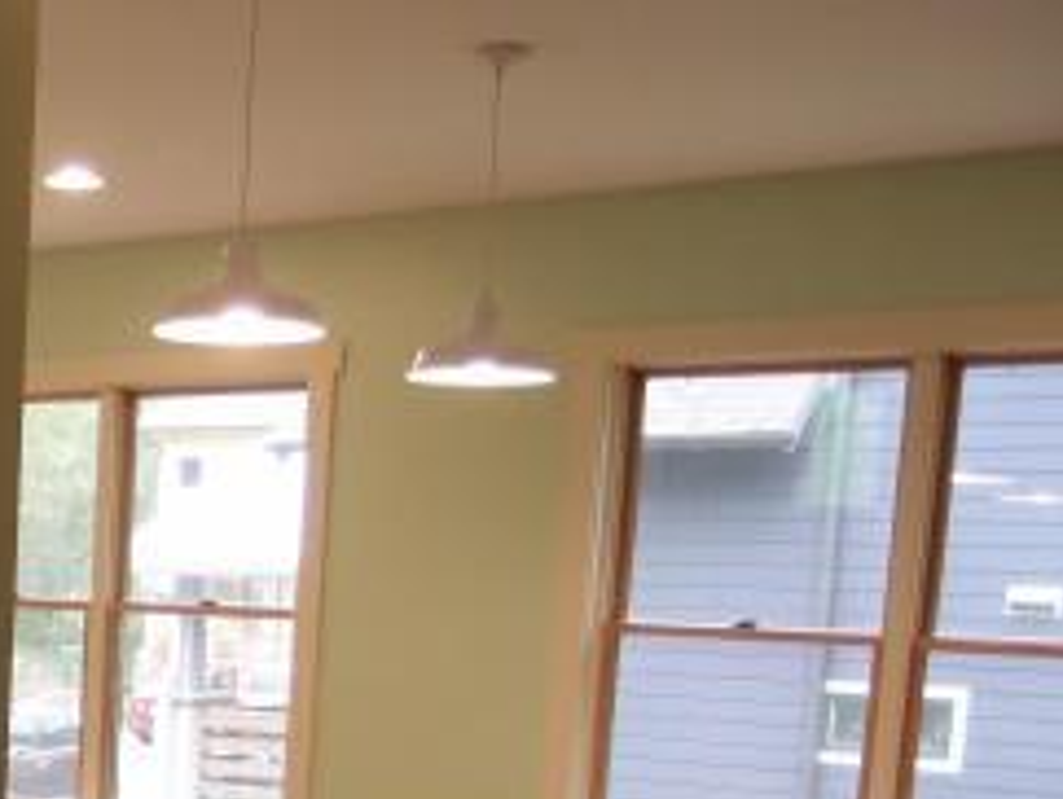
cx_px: -114
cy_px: 953
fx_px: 2060
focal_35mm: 67
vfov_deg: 20.6
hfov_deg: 26.6
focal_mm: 6
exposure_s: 1/60
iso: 125
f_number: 1.8
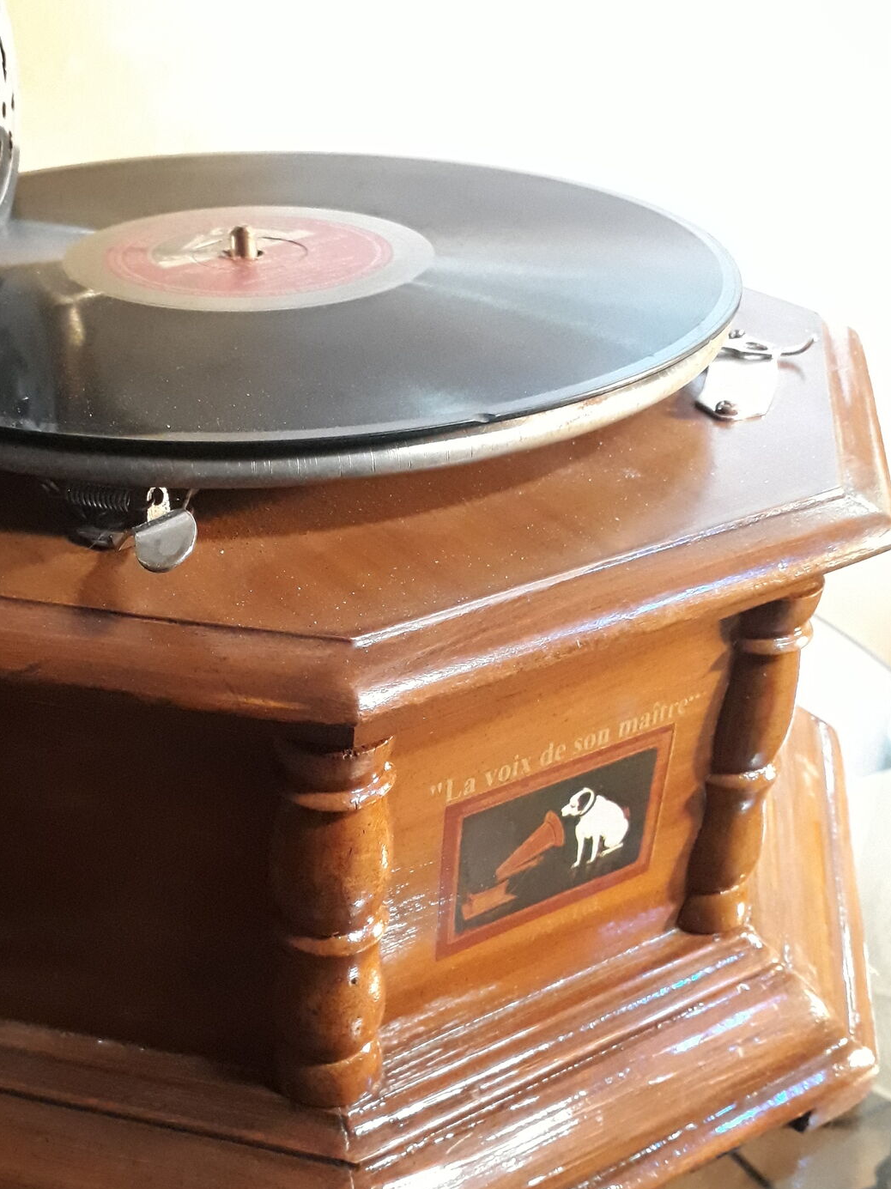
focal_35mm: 39
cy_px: 707
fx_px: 1339
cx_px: 284
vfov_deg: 47.6
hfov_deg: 36.4
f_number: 1.9
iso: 640
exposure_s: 1/17
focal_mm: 3.6
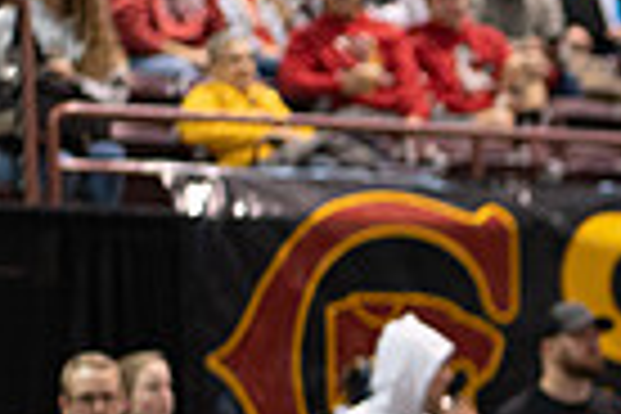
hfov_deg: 5.7
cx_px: 918
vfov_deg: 3.8
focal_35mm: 358
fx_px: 6175
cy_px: 475
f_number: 1.8
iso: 1600
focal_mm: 85
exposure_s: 1/500
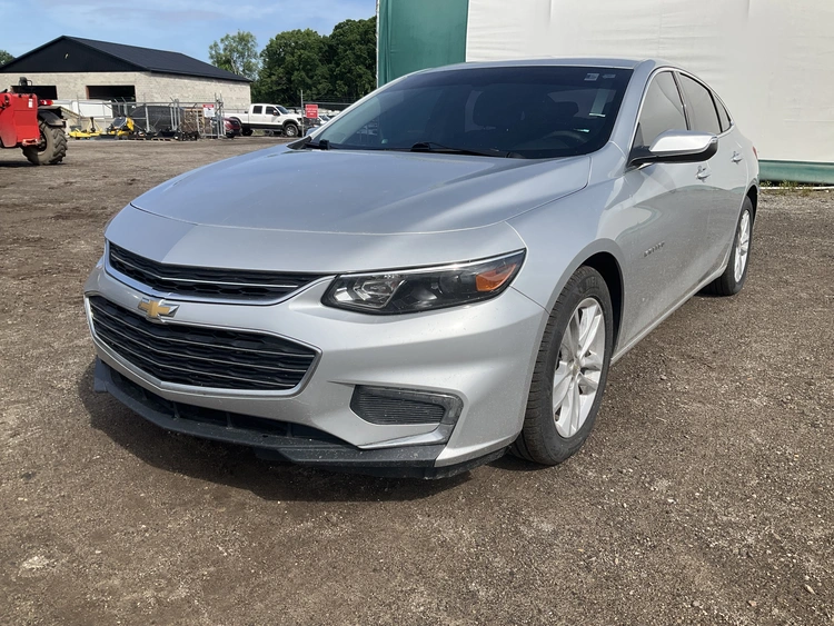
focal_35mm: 29
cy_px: 313
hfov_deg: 61.6
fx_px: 699
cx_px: 417
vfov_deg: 48.3
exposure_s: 1/2141
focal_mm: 3
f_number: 1.8
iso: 25
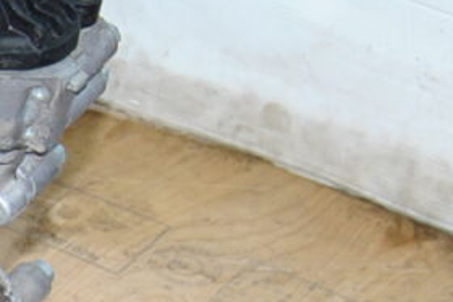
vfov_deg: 5.7
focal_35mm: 240
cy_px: 422
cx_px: -621
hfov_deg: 8.0
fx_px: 3021
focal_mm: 28
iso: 400
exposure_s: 1/200
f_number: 7.1
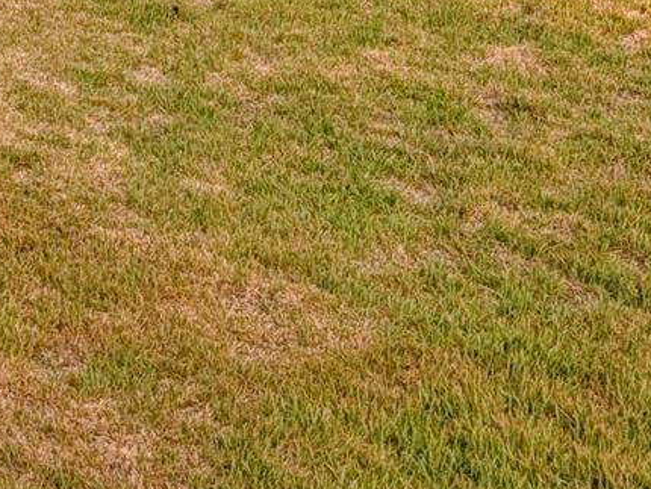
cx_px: -441
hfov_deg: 15.4
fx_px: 2145
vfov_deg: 11.4
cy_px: -572
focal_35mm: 114
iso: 26
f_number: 1.68
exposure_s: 1/351
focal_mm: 6.9
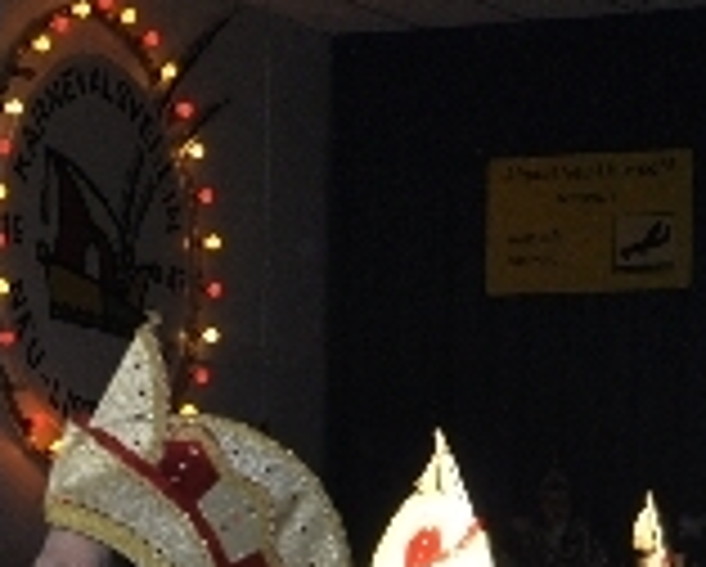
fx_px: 3891
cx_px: 108
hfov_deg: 10.3
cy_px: 745
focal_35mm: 186
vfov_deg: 8.2
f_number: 8
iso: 400
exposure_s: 1/200
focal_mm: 26
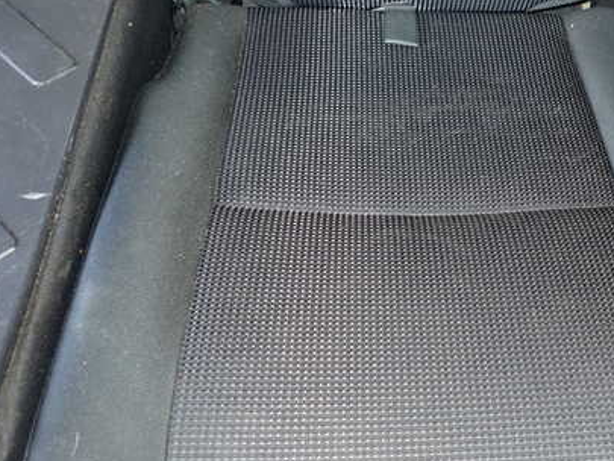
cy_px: 264
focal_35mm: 37
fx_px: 656
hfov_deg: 48.6
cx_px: 446
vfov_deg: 38.6
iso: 200
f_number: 2
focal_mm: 4.5
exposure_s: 1/30
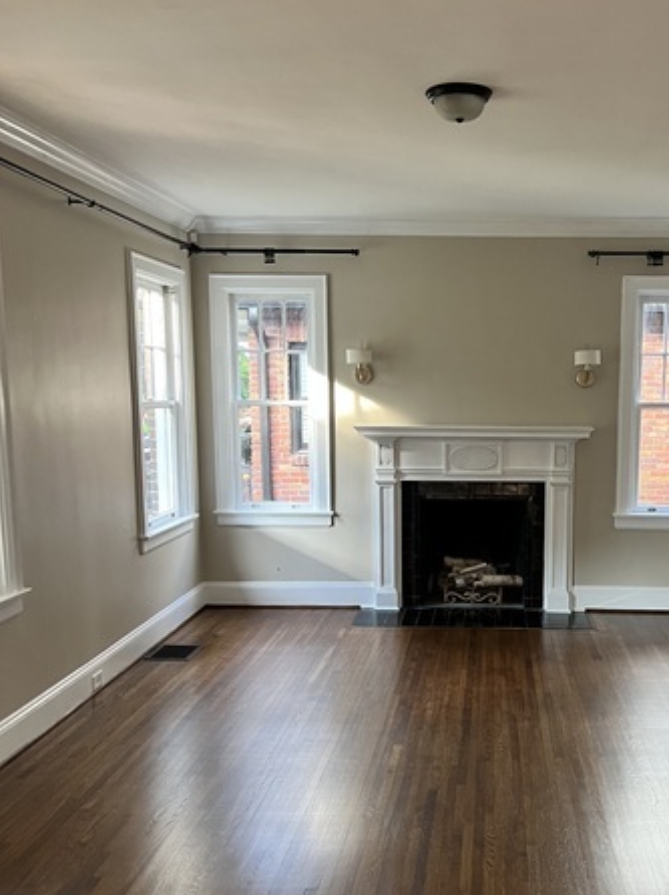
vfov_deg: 47.7
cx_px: 470
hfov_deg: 36.2
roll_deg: -0.4
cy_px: 530
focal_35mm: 39
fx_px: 1006
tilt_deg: -8.9
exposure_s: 1/70
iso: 125
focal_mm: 5.7
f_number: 1.5
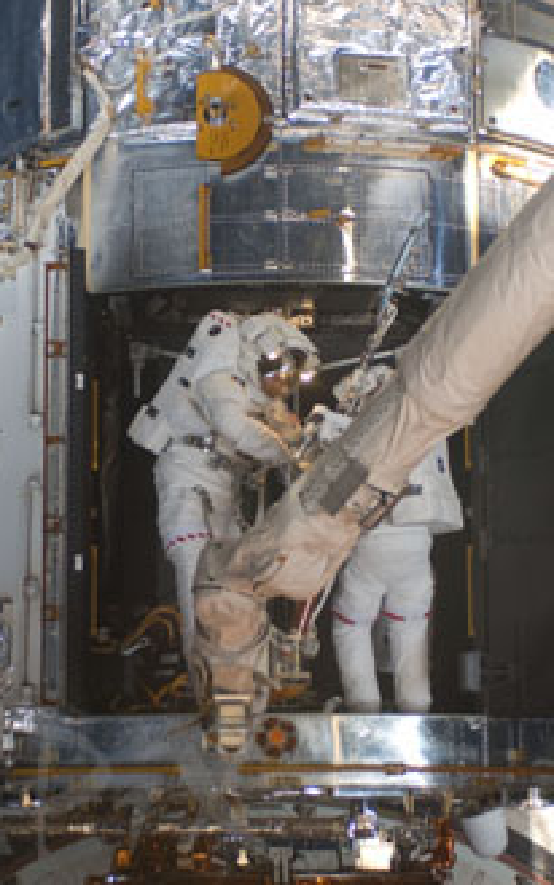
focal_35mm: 102
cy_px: 414
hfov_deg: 12.8
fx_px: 2461
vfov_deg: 20.4
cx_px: 218
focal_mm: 40
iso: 100
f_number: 2.8
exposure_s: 1/20
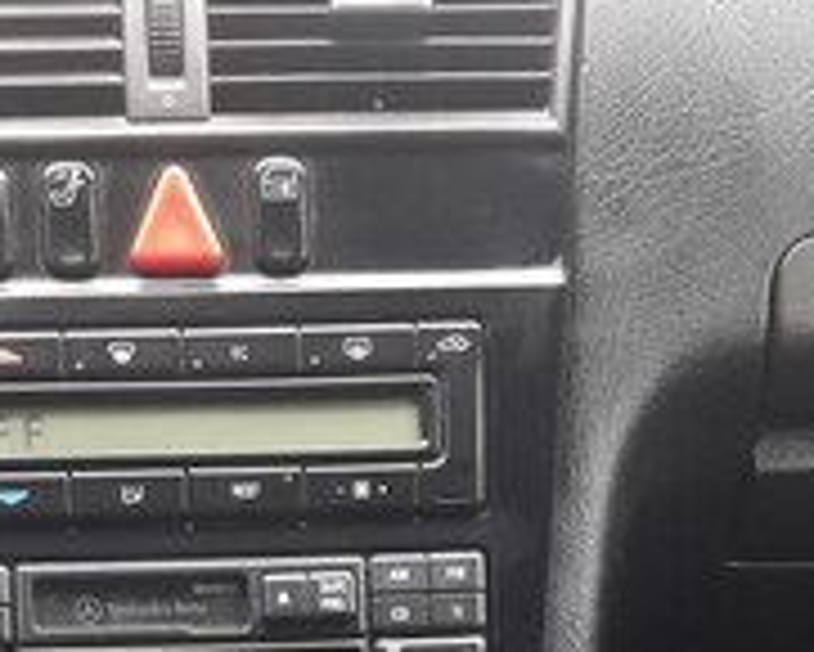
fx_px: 1808
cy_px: 913
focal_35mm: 75
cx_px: 315
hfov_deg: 25.3
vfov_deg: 18.6
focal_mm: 3.7
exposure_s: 1/33
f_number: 1.9
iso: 200
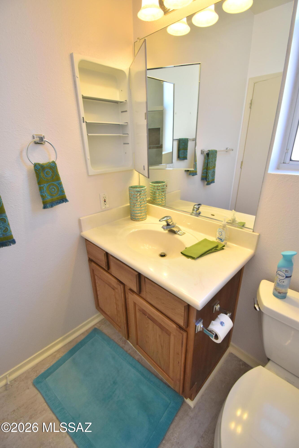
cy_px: 224
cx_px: 150
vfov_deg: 100.4
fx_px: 187
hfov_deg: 77.3
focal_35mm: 15
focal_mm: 10
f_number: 4.5
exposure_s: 1/125
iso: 900
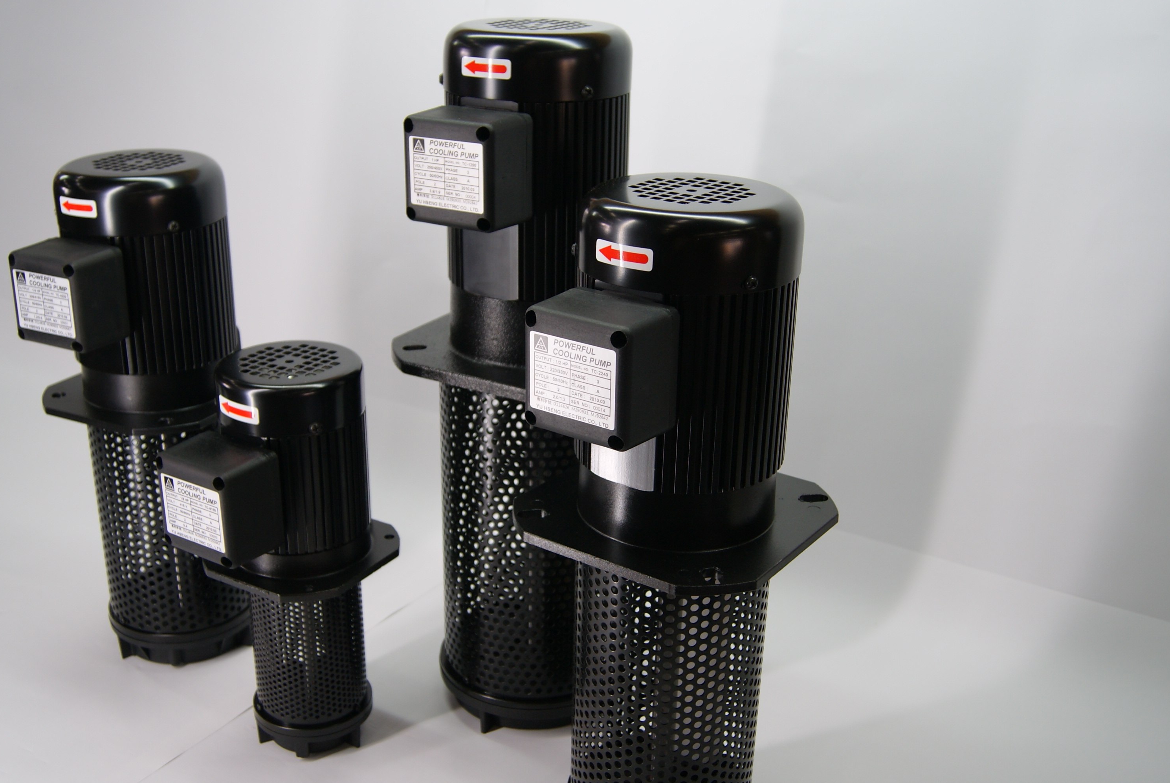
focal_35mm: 39
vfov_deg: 34.3
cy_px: 417
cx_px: 557
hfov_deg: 49.5
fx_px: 1269
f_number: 3.5
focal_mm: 20
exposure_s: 1/30
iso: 125
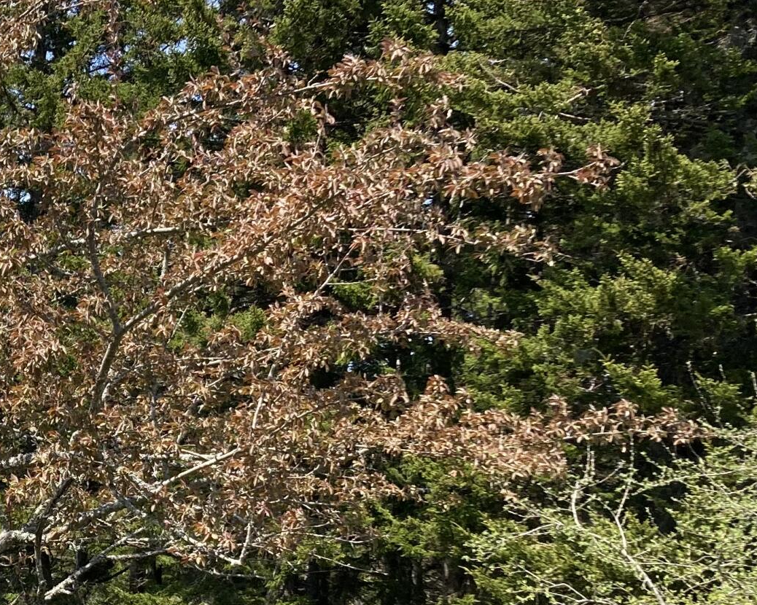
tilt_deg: +6.1
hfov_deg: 22.4
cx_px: -130
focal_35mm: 79
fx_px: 1770
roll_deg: -0.4
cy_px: 469
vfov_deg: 19.2
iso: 20
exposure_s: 1/1389
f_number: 1.8
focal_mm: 3.99
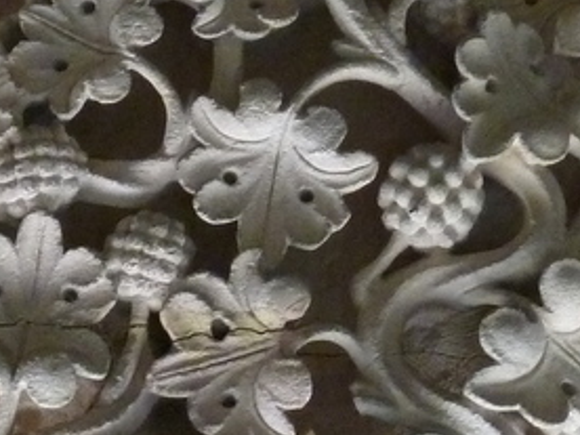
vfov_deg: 4.4
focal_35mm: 339
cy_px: 298
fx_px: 5680
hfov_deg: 5.8
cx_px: 271
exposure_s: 1/40
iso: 400
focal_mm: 12.8
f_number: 4.2
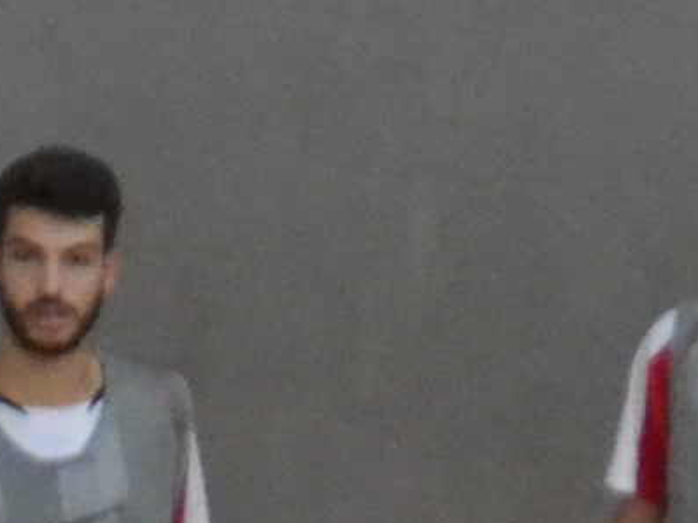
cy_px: 1791
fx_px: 26471
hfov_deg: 1.5
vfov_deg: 1.1
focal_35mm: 1313
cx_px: 142
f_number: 6
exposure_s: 1/160
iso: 3200
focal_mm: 105
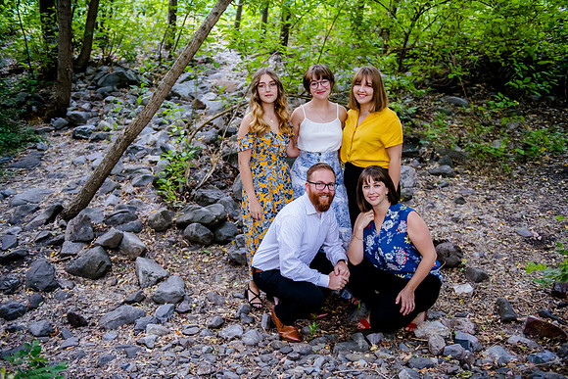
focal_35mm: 38
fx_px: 600
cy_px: 190
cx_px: 284
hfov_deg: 50.7
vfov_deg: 35.1
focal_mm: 38
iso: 2500
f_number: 2.8
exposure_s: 1/100
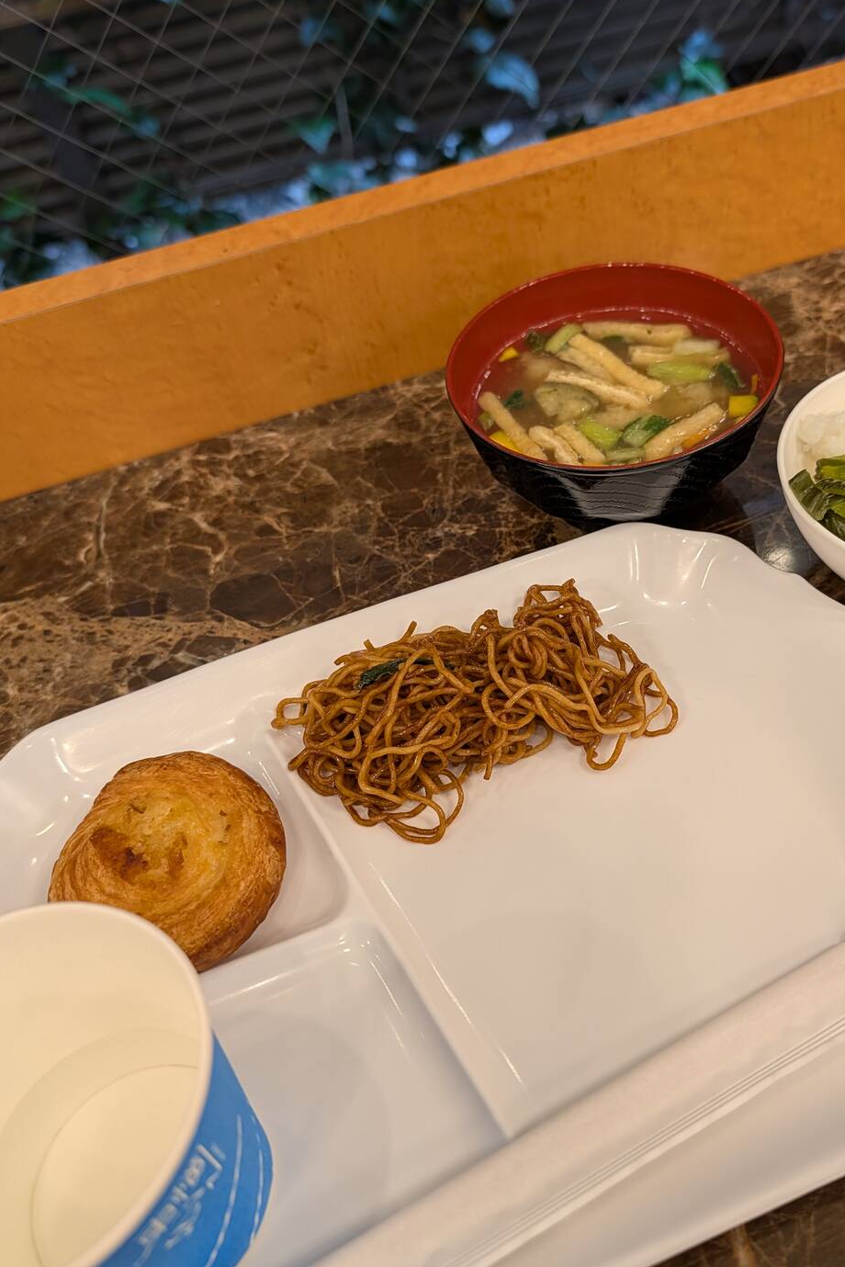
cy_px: 636
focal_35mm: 29
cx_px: 538
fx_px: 1020
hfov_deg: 44.5
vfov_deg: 63.6
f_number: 1.68
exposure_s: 1/100
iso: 98
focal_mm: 6.9
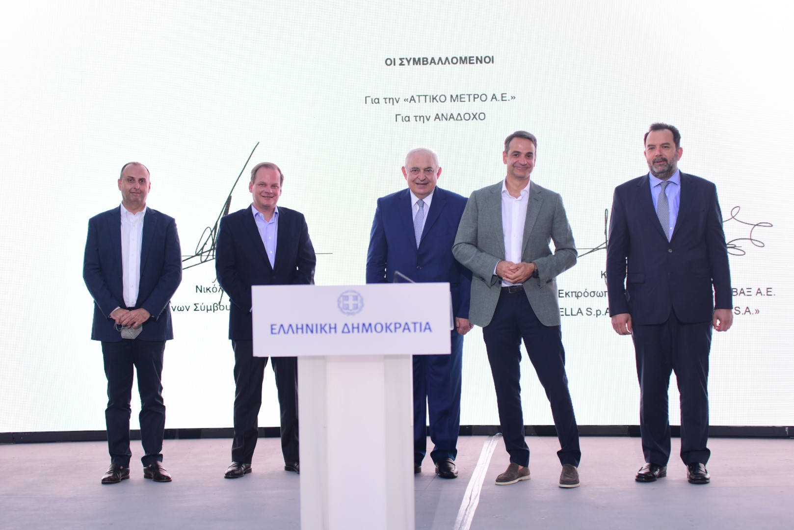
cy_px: 265
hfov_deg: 25.4
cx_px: 397
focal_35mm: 80
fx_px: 1765
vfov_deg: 17.1
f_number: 4
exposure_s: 1/200
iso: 400
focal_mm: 80
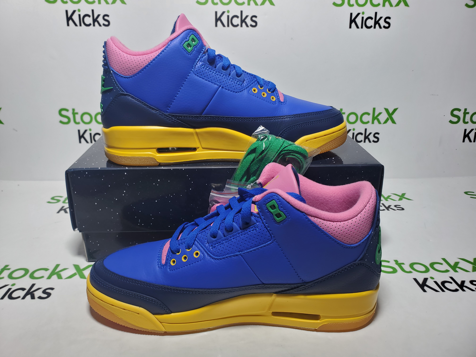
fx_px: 358
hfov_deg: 67.3
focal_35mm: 26
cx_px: 238
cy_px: 178
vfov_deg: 53.1
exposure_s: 1/163
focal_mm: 4.3
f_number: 2.4
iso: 50
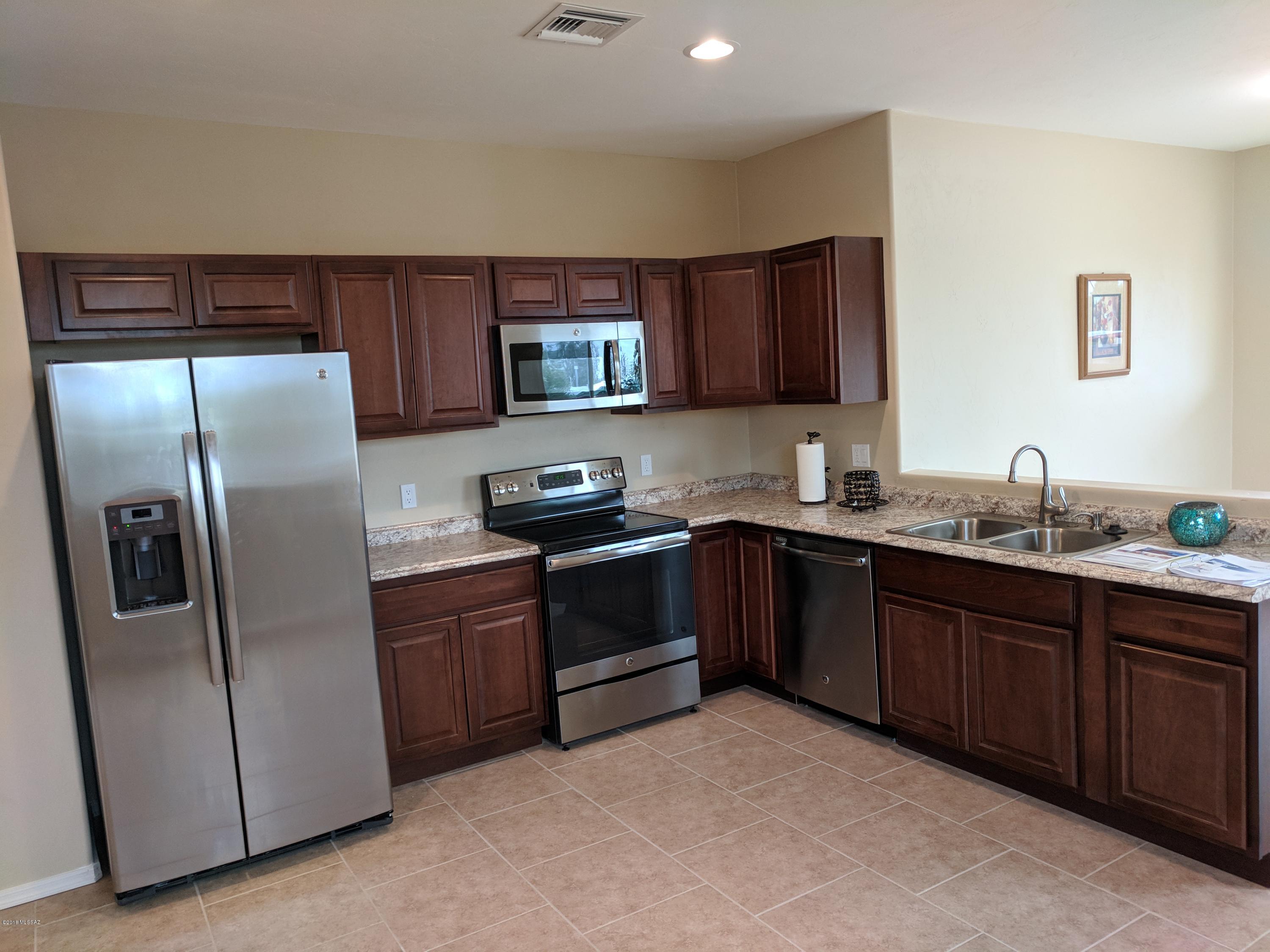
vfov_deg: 53.1
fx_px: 954
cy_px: 476
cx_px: 635
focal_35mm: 26
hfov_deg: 67.3
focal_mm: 4.67
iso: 248
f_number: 2
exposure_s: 1/60
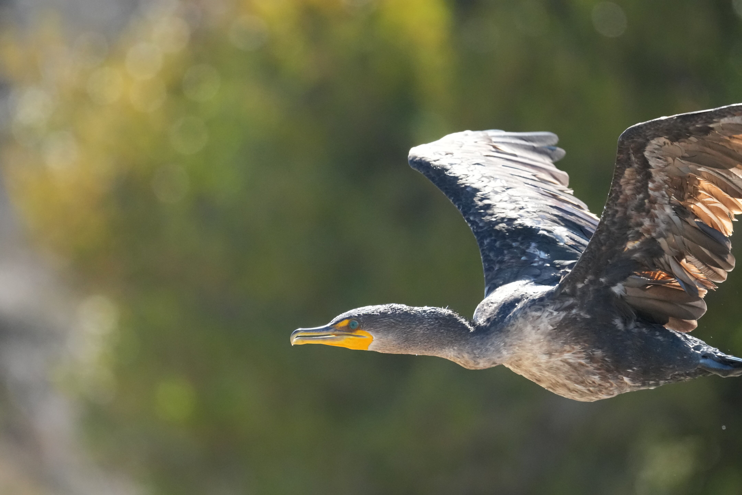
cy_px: 248
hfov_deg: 2.5
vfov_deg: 1.6
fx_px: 17312
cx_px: 371
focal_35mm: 840
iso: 5000
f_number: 6.3
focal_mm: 560
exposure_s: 1/3200
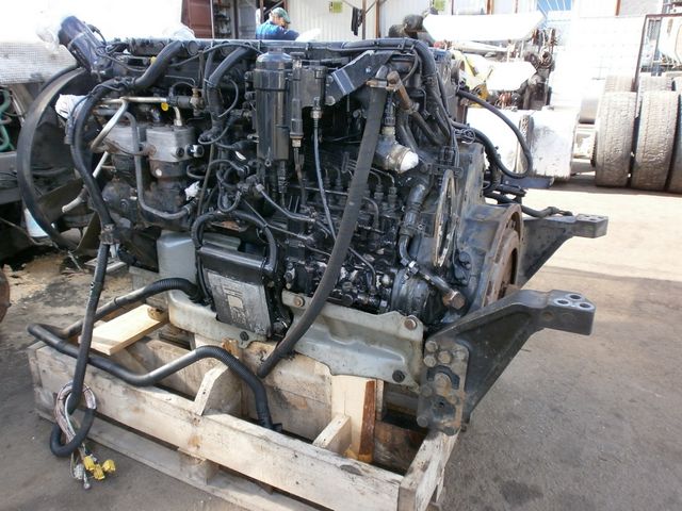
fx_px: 532
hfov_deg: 65.3
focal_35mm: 27
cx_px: 341
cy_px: 256
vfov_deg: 51.4
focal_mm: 4.8
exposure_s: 1/250
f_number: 2.9
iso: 250
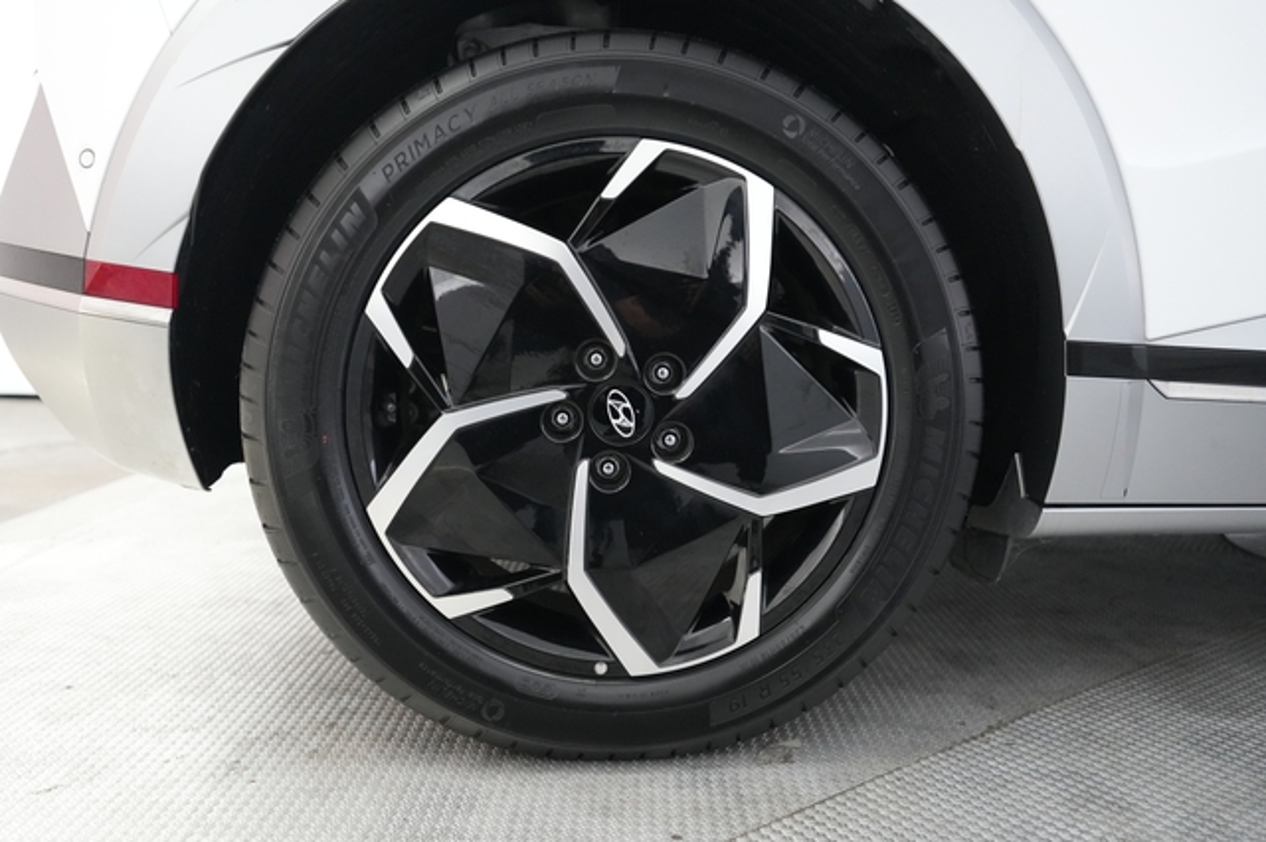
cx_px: 633
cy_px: 421
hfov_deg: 67.4
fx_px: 949
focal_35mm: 27
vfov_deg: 47.9
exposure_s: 1/160
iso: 5000
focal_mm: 27
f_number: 2.8
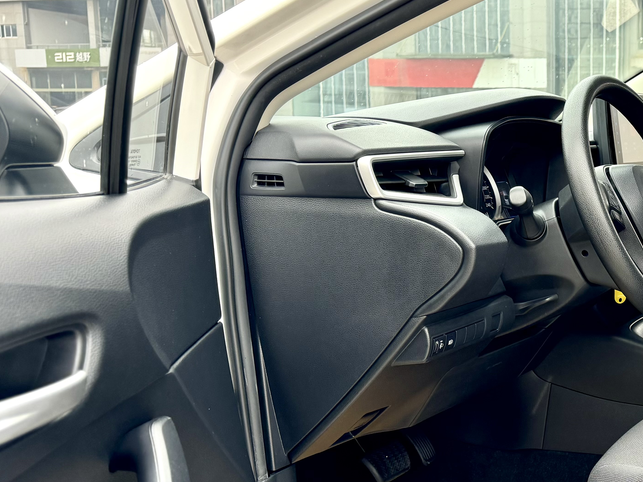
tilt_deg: -9.7
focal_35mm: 49
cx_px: 632
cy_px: 286
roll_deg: -0.2
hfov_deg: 35.5
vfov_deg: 29.6
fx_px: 910
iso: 160
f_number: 1.78
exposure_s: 1/121
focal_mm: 6.76
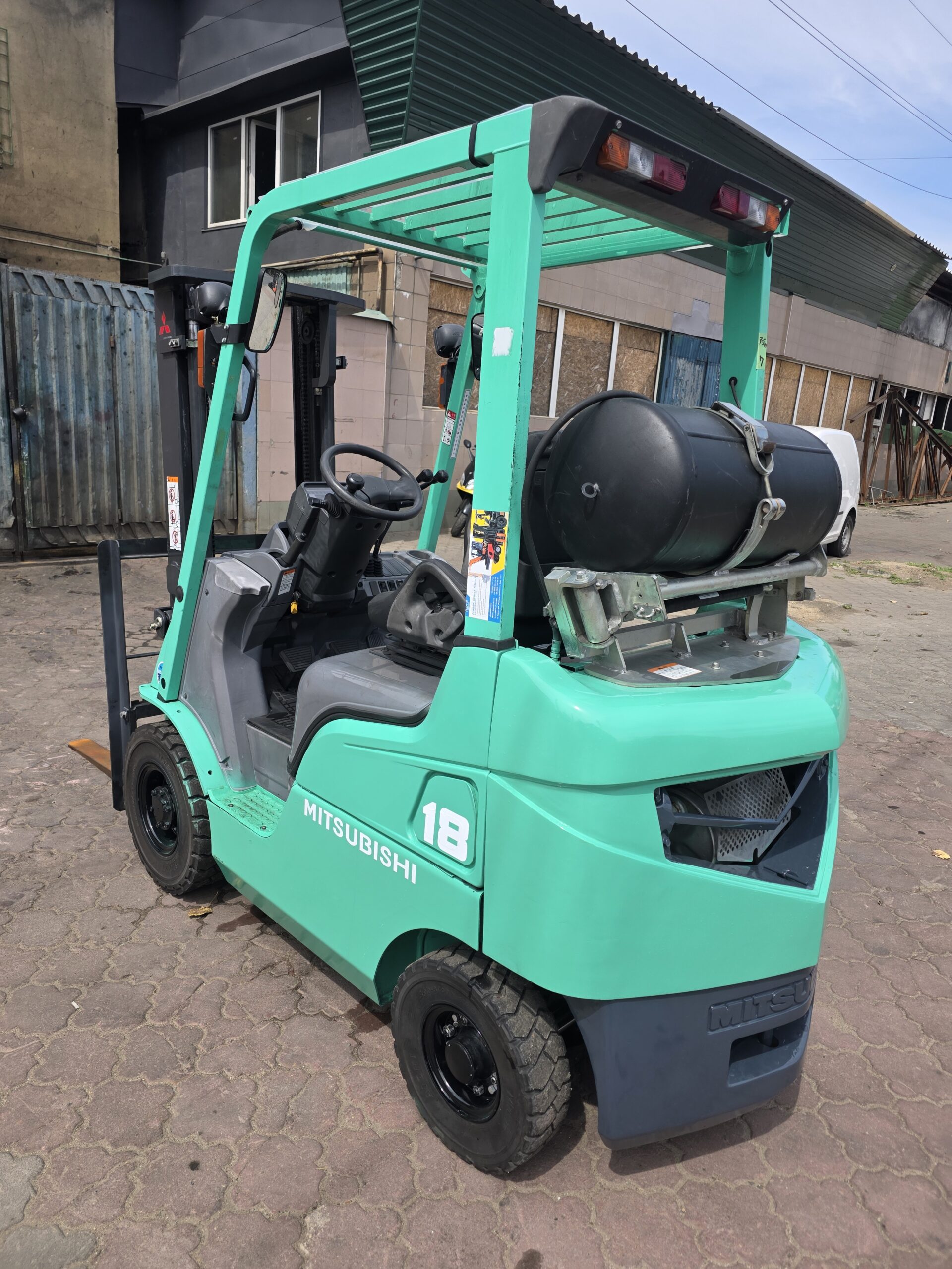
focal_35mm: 23
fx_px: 843
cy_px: 634
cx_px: 476
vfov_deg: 73.9
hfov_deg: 58.9
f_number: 1.7
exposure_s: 1/3758
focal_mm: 6.3
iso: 80
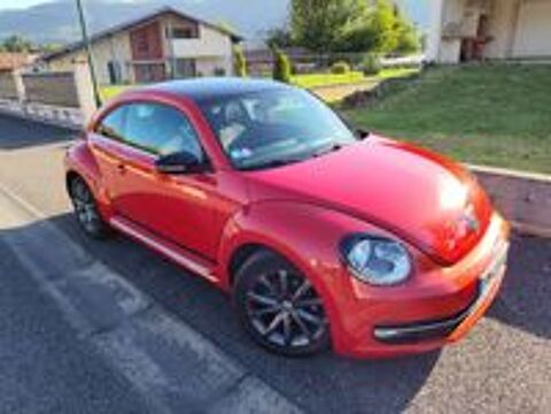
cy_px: 207
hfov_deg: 71.6
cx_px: 276
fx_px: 382
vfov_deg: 56.8
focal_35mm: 24
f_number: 1.7
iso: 52
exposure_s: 1/301
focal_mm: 5.24
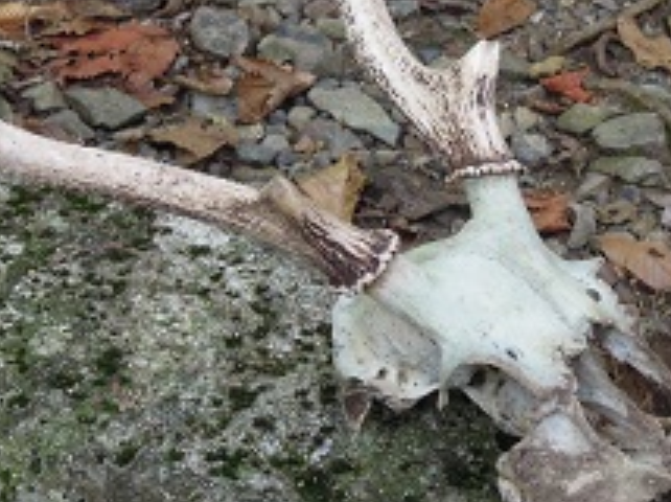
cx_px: 314
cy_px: 135
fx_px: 2788
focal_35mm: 144
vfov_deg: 10.3
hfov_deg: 13.7
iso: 400
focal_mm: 13.8
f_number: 4.7
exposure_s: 1/40
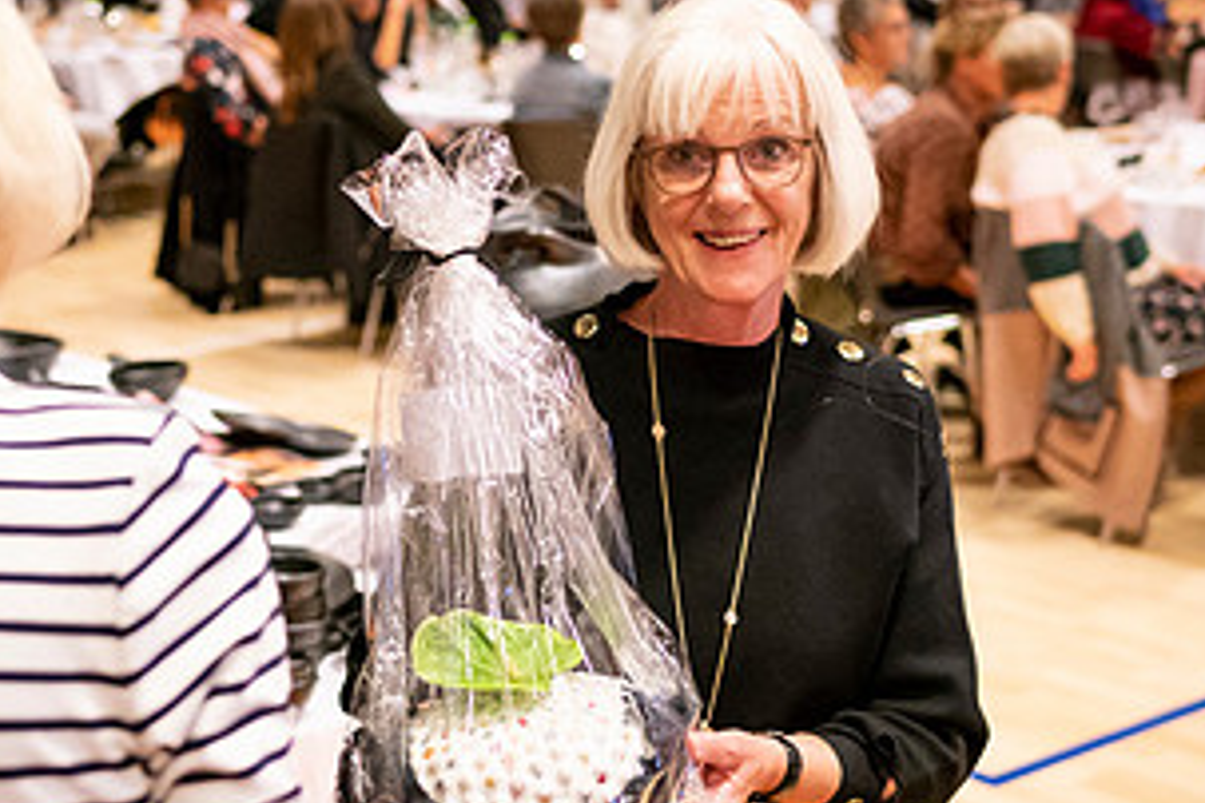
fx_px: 2745
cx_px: 432
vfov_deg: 16.7
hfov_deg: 24.7
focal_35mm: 82
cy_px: 405
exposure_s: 1/200
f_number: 2.2
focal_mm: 35
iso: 4000
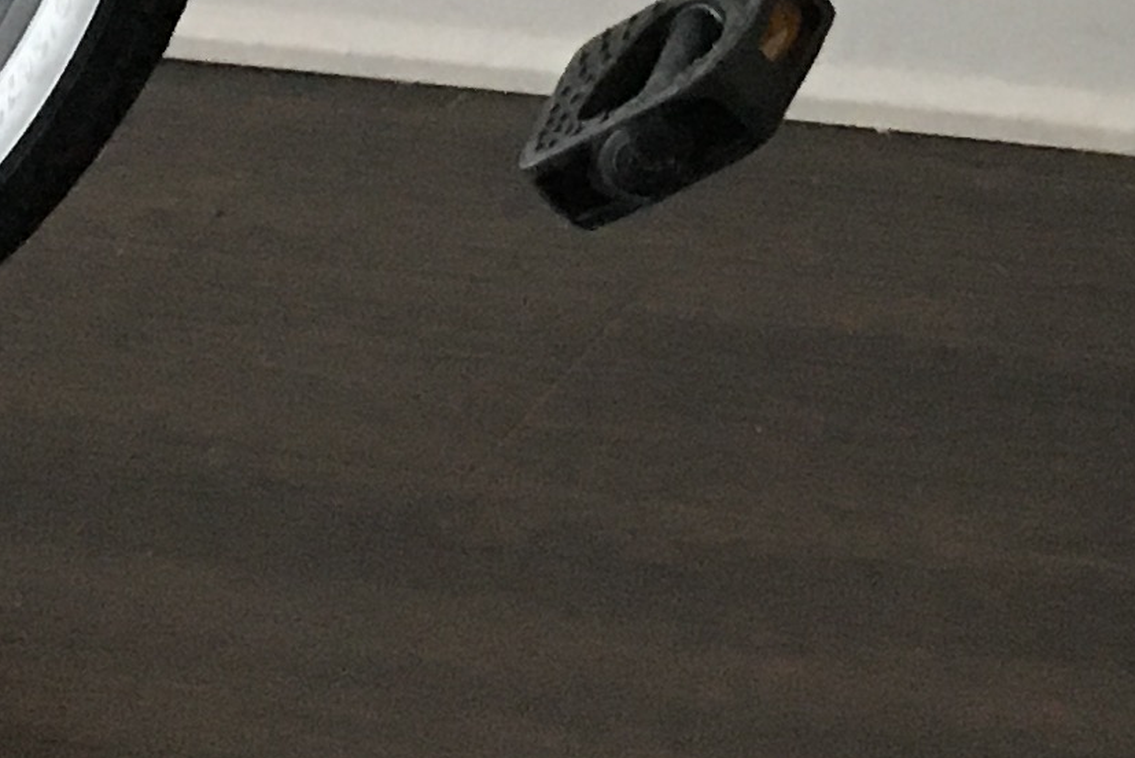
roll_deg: -0.6
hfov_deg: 13.8
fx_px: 4636
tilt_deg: -6.4
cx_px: 1120
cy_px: -1059
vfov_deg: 8.5
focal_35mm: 147
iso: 200
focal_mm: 4.15
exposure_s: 1/17
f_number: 2.2
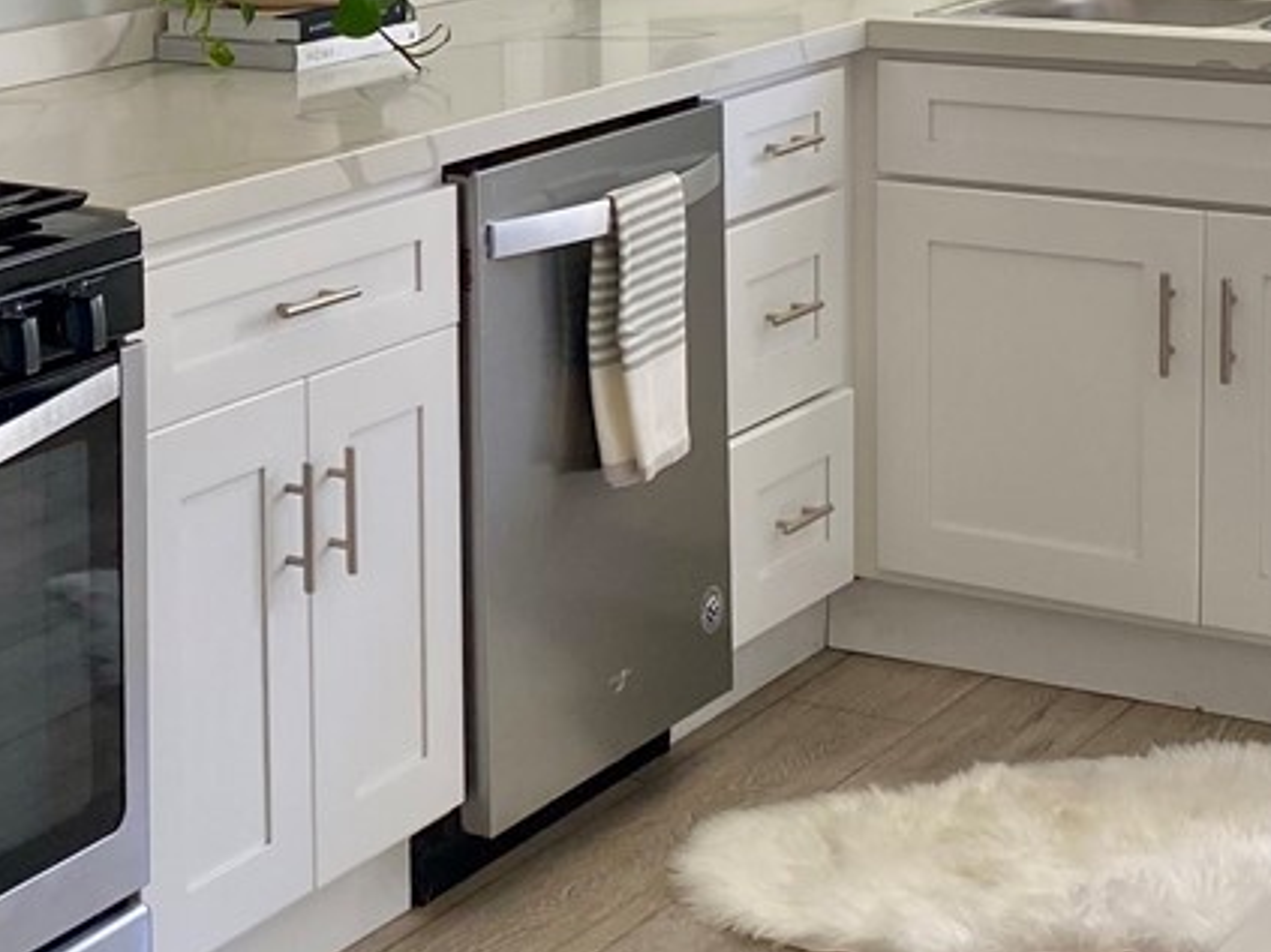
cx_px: 258
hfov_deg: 30.0
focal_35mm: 63
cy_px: 114
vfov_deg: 22.8
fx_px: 2313
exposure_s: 1/60
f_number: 1.8
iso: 64
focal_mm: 4.25
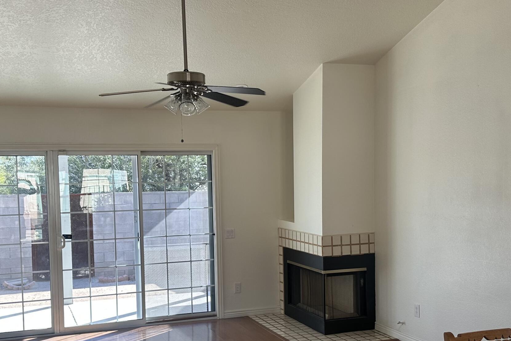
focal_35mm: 45
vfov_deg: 29.7
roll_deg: +1.2
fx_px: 639
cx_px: 250
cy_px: 223
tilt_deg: -2.8
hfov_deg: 43.6
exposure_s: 1/166
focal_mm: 6.86
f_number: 1.78
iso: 64
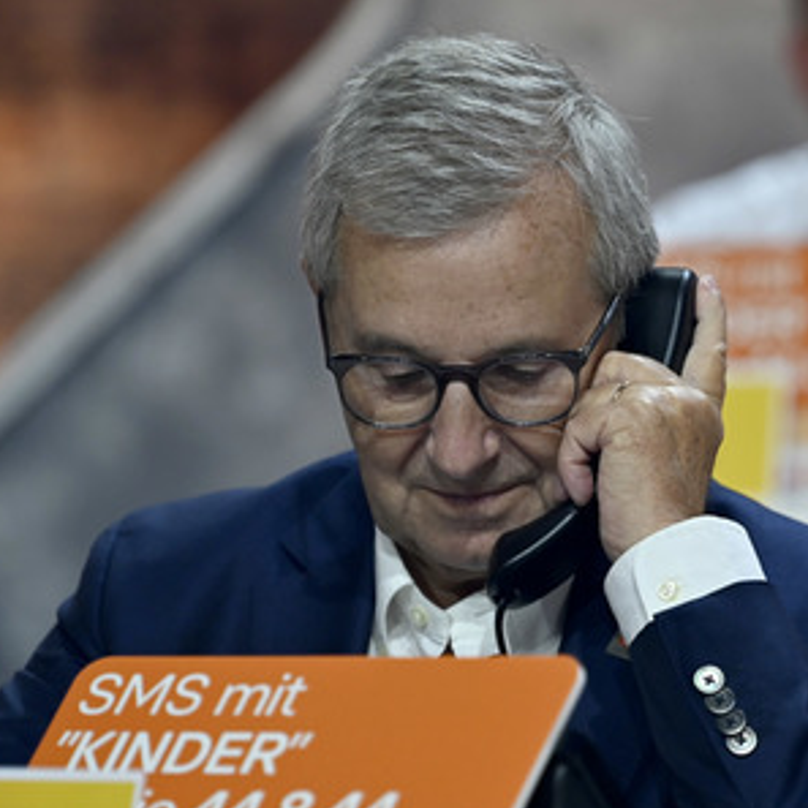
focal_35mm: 213
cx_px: 486
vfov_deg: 8.2
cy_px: 405
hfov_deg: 8.2
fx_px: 5625
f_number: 2.8
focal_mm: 165
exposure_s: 1/640
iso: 1600
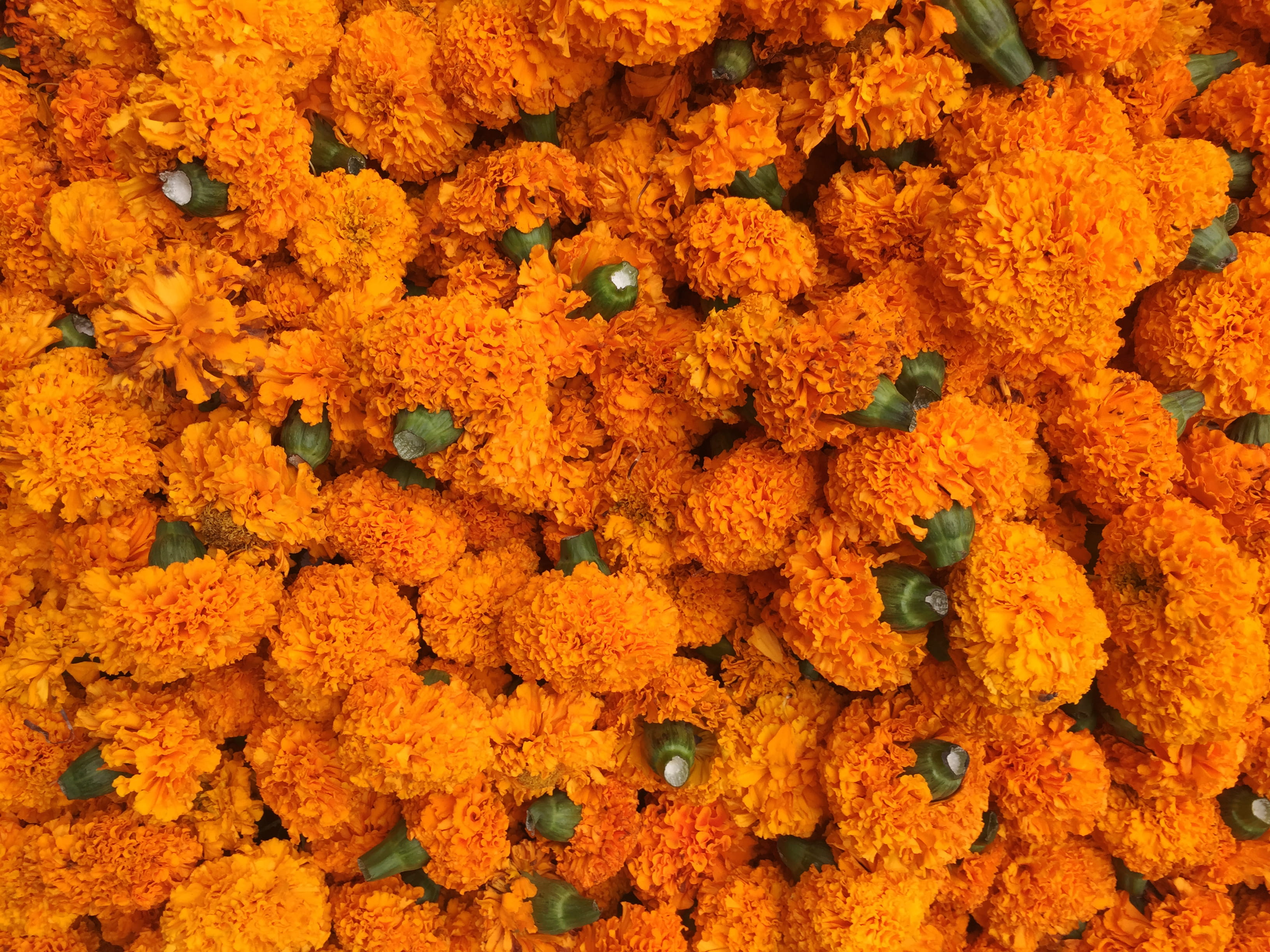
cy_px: 476
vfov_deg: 48.2
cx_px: 635
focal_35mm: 29
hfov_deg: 61.7
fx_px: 1064
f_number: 2.2
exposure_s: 1/229
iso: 32
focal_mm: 4.15
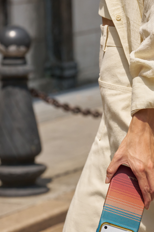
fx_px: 1360
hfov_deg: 6.5
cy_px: 159
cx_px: 122
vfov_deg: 9.7
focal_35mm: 212
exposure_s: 1/2000
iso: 400
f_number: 5.6
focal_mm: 90
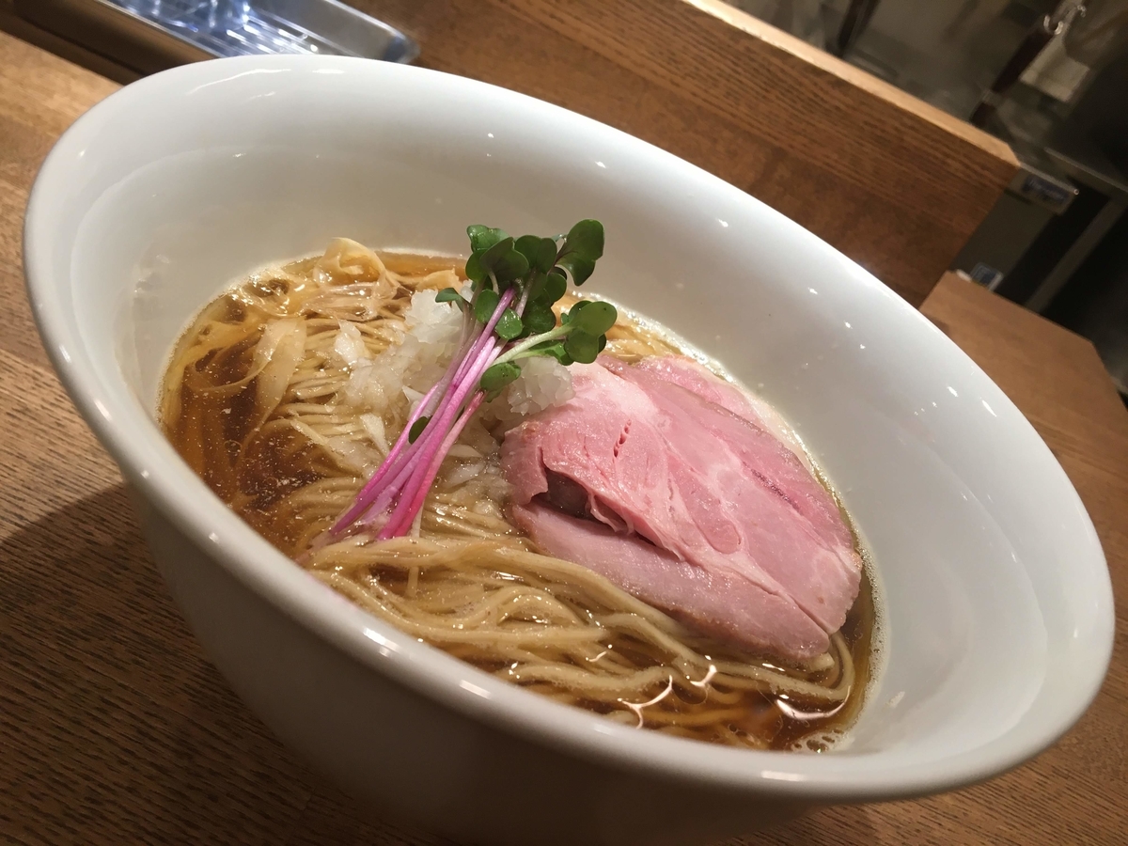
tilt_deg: -32.5
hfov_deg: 61.7
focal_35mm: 29
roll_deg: -26.4
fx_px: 945
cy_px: 423
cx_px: 564
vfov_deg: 48.2
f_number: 2.2
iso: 80
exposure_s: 1/33
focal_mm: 4.15
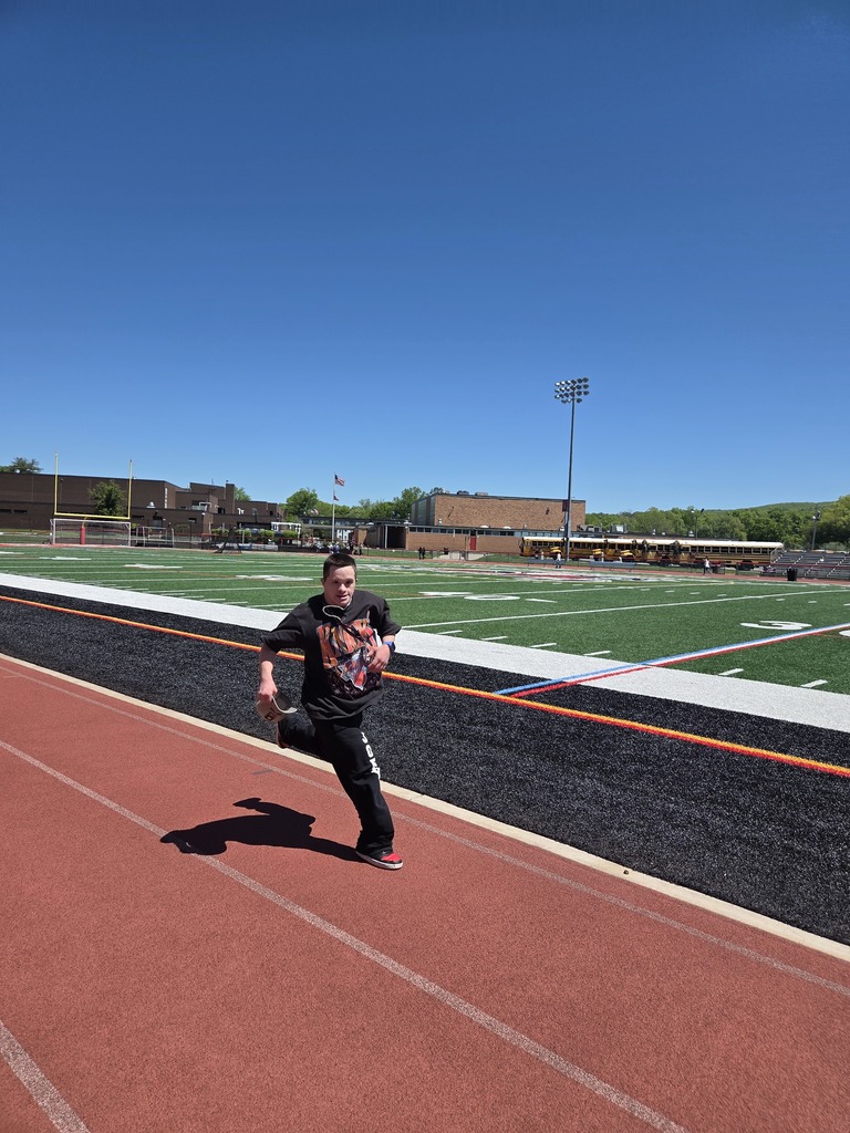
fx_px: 753
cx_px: 425
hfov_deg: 58.9
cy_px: 566
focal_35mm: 23
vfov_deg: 73.9
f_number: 1.8
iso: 80
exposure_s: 1/6618
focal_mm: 5.4
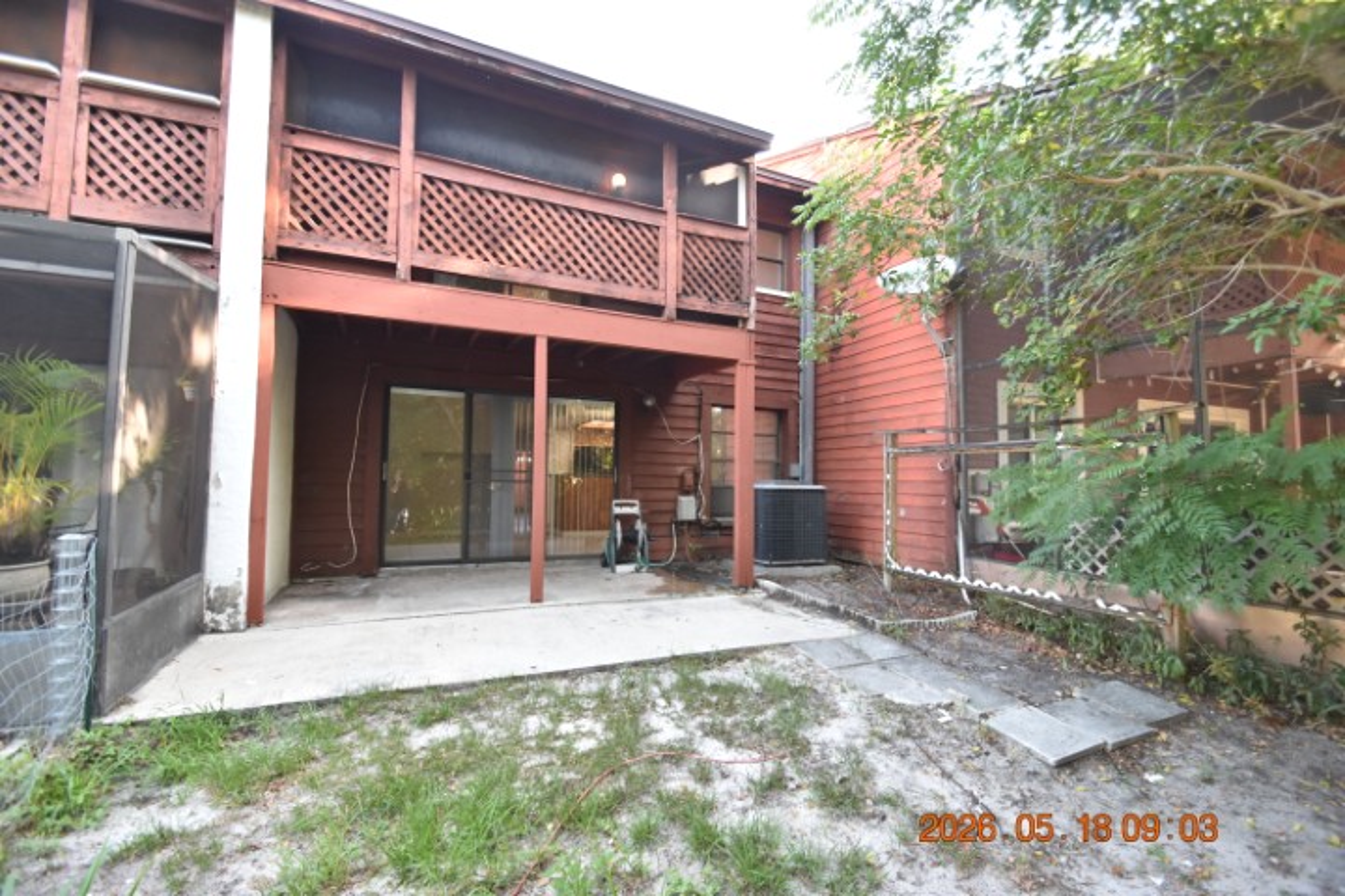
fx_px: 560
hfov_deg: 100.4
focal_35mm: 15
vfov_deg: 77.3
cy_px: 448
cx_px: 672
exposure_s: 1/125
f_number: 3.5
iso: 800
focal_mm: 10
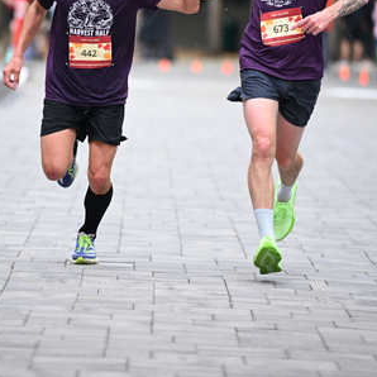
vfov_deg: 5.6
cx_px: 166
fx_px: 3869
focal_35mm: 314
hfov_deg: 5.6
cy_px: 91
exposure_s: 1/1250
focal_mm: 200
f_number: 2.8
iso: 1250
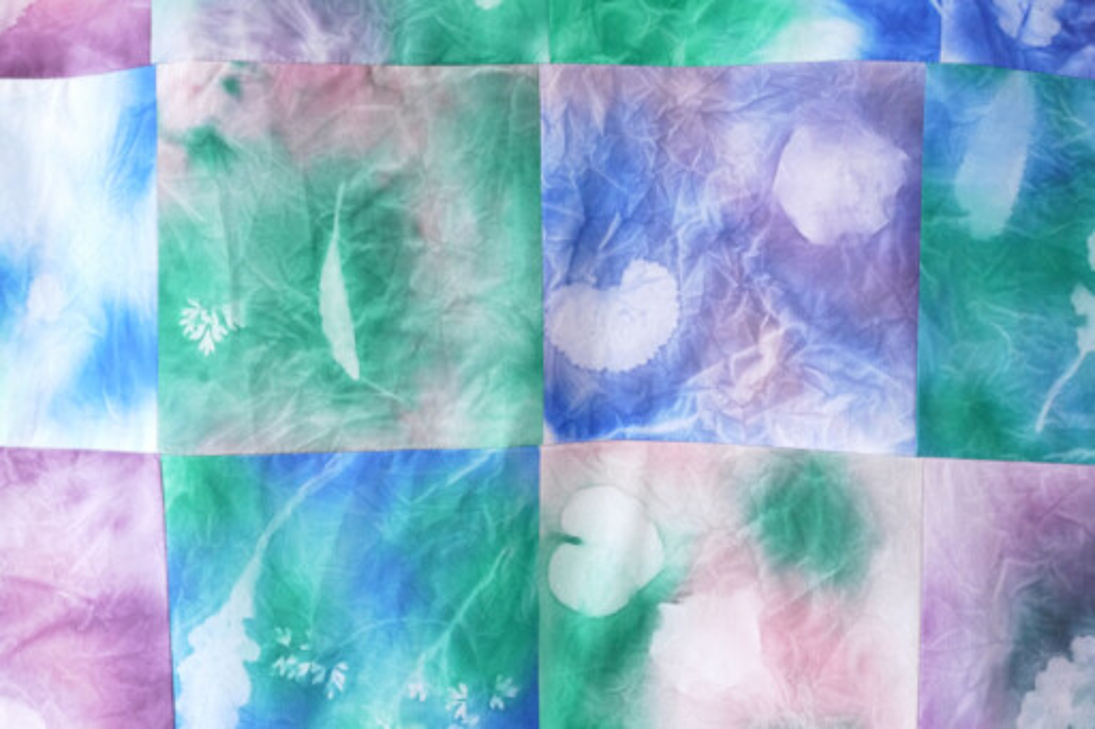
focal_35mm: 36
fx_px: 1095
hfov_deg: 53.1
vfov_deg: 36.8
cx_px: 548
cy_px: 364
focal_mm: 13.16
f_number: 6.3
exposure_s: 1/100
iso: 1600
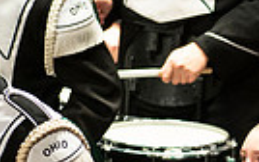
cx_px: 503
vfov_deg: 1.0
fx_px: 9339
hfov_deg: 1.6
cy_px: 349
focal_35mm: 1322
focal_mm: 300
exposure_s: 1/500
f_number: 2.8
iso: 3200
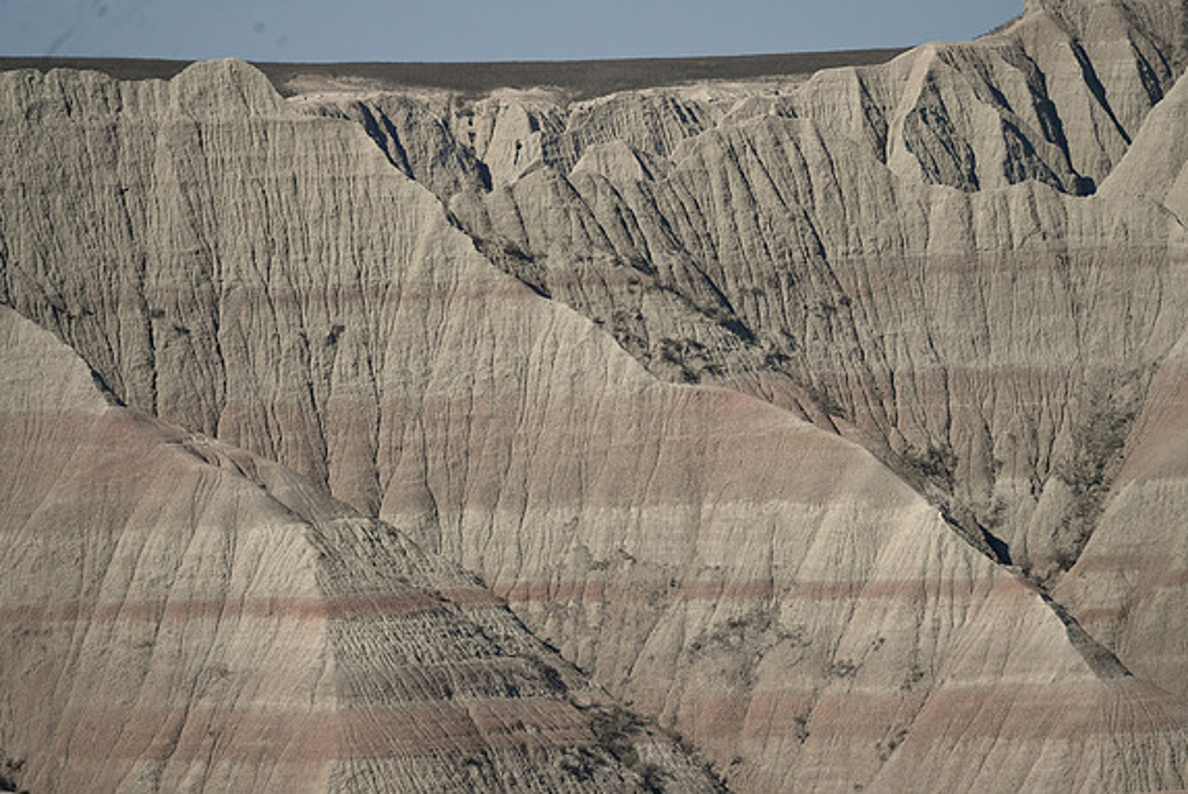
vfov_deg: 2.3
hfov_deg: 3.4
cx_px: 593
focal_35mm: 607
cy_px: 395
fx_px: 20046
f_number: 6.3
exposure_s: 1/640
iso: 125
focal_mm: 600
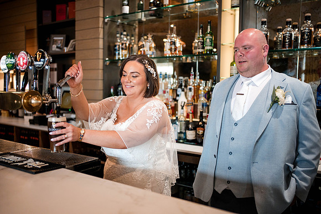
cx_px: 160
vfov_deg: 37.9
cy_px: 107
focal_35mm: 35
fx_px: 312
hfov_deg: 54.4
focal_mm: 35
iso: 2000
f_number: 1.8
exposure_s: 1/500
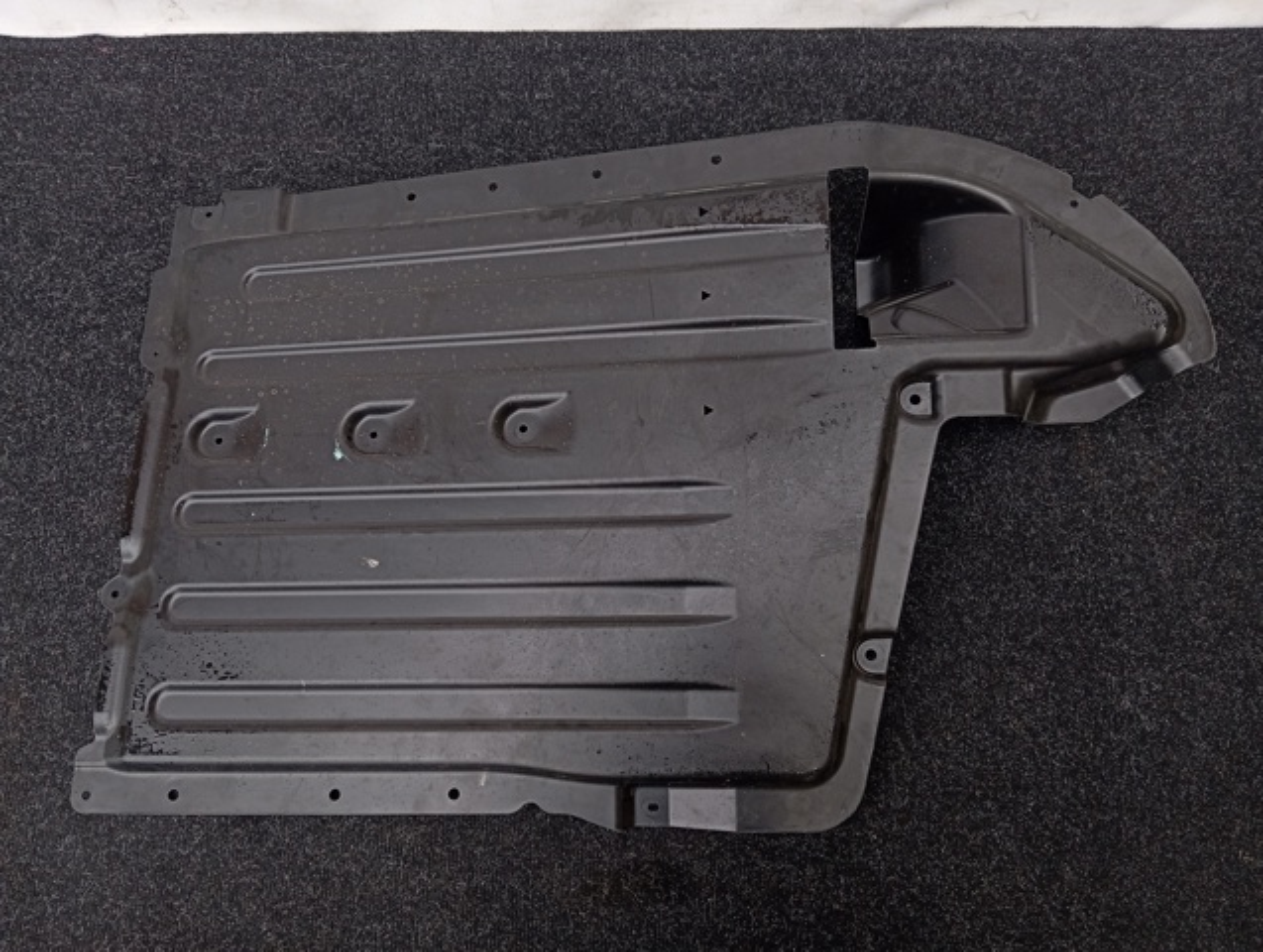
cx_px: 632
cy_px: 476
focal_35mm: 28
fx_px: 1023
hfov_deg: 63.4
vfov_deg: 49.9
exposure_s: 1/33.3
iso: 177
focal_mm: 4.22
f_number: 1.8
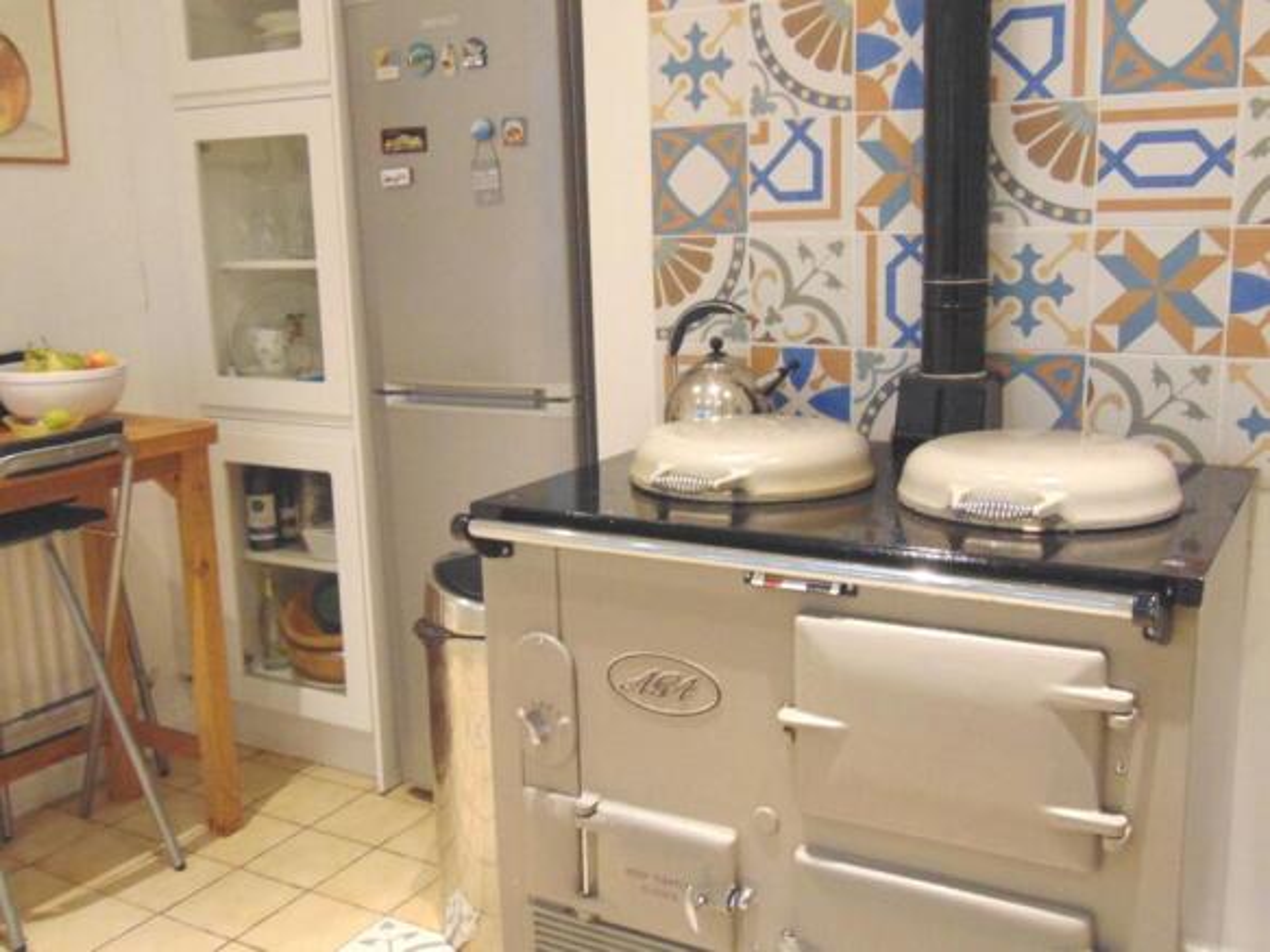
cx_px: 635
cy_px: 476
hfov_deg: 52.6
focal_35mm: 35
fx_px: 1284
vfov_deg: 40.7
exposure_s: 1/13
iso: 400
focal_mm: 6.3
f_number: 3.2
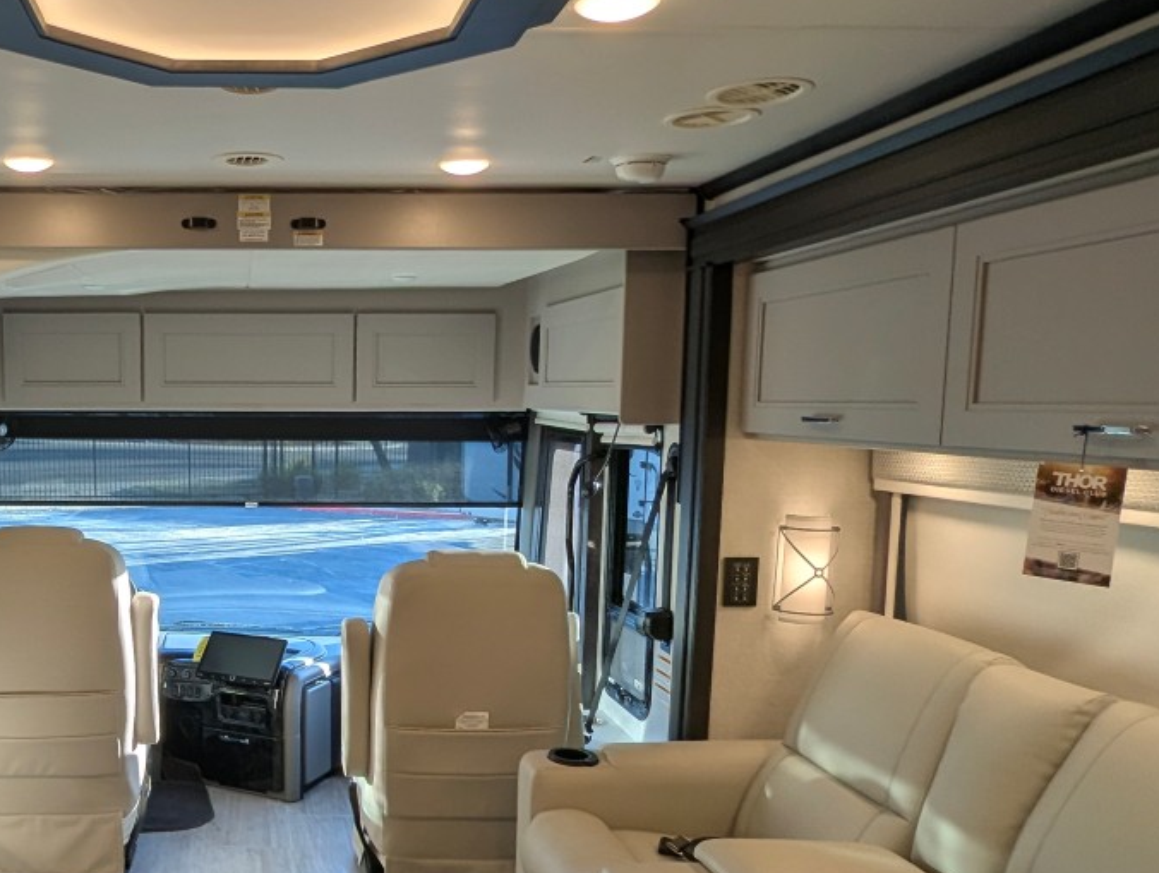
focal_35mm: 33
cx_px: 224
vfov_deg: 42.7
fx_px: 1106
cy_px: 547
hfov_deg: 51.6
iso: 42
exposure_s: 1/137
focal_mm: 2.35
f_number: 2.2
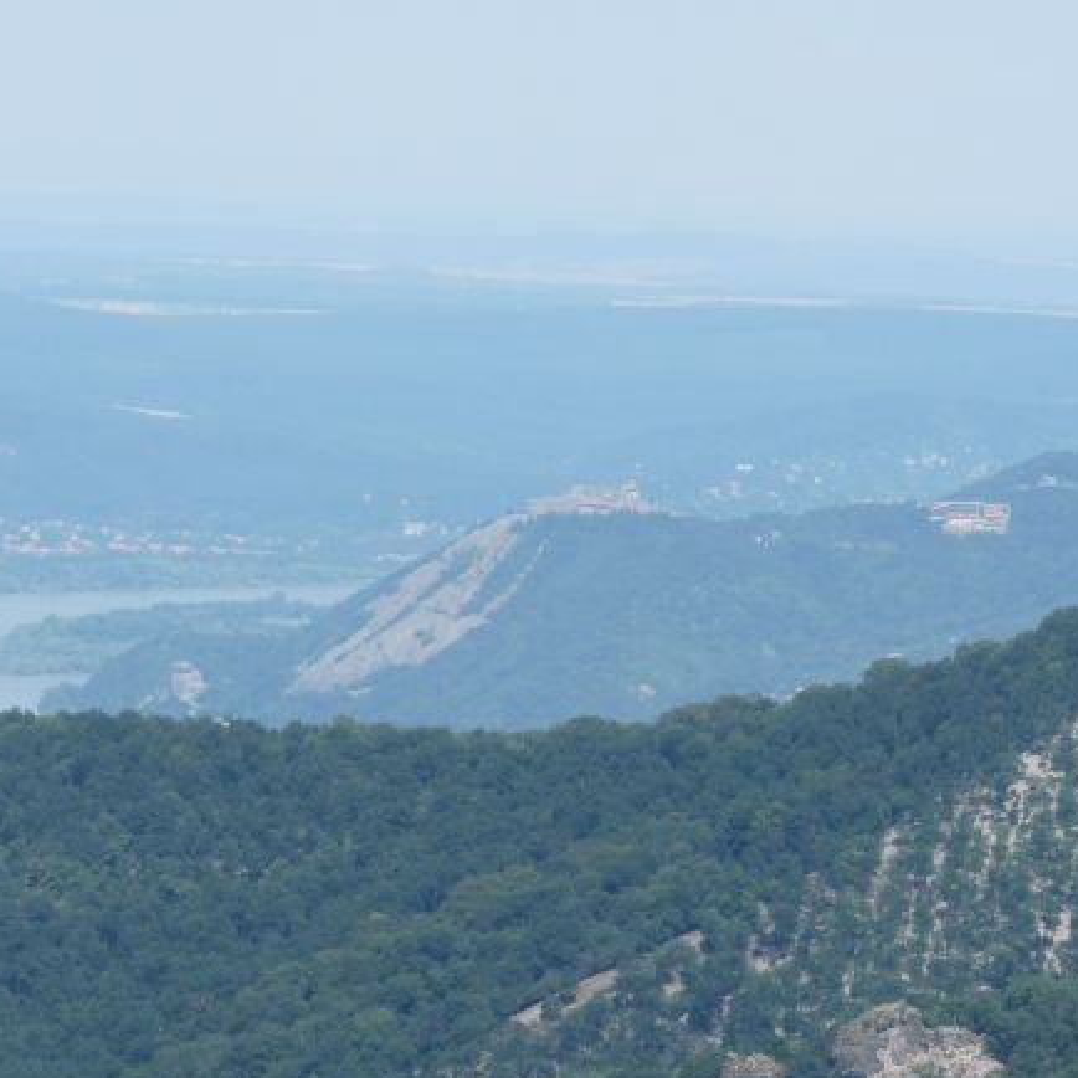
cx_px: 616
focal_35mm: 327
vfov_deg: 5.4
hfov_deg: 5.4
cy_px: 534
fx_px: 11521
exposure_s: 1/400
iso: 100
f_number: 5.6
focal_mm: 44.7
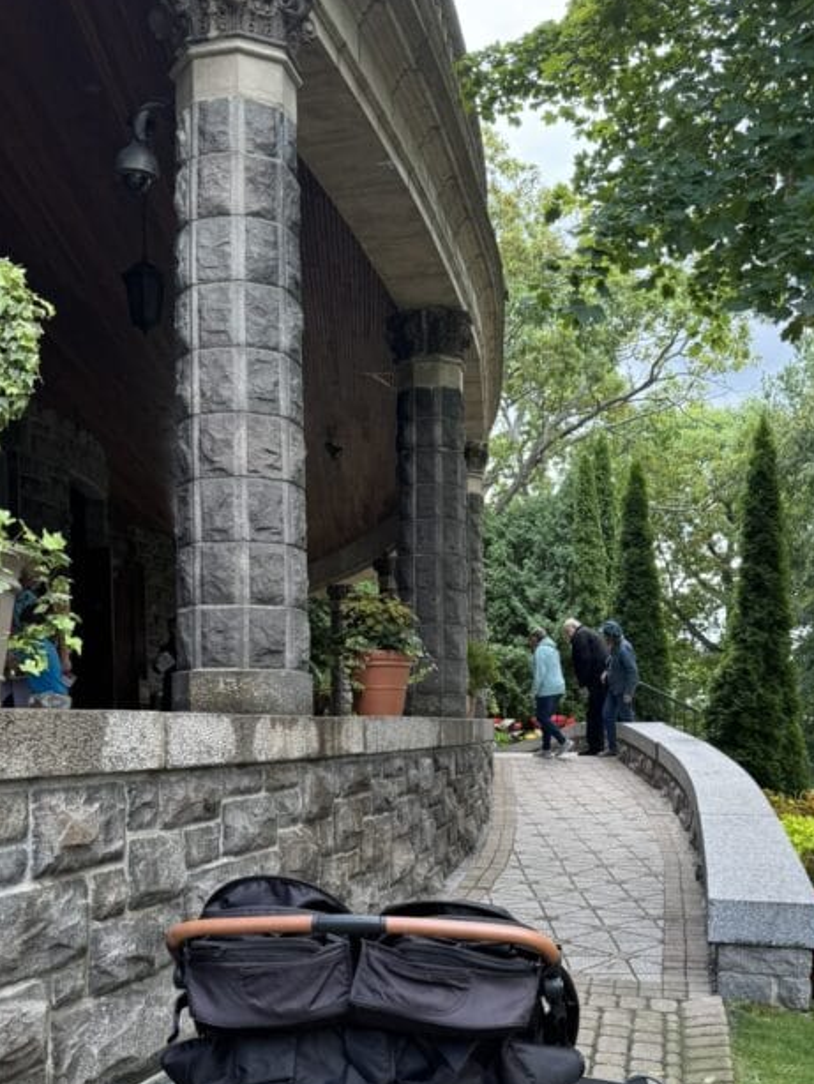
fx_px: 1253
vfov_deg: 45.9
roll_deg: +0.7
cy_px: 740
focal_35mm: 40
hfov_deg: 36.0
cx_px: 381
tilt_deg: -1.0
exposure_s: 1/260
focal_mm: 6.76
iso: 64
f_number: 1.78
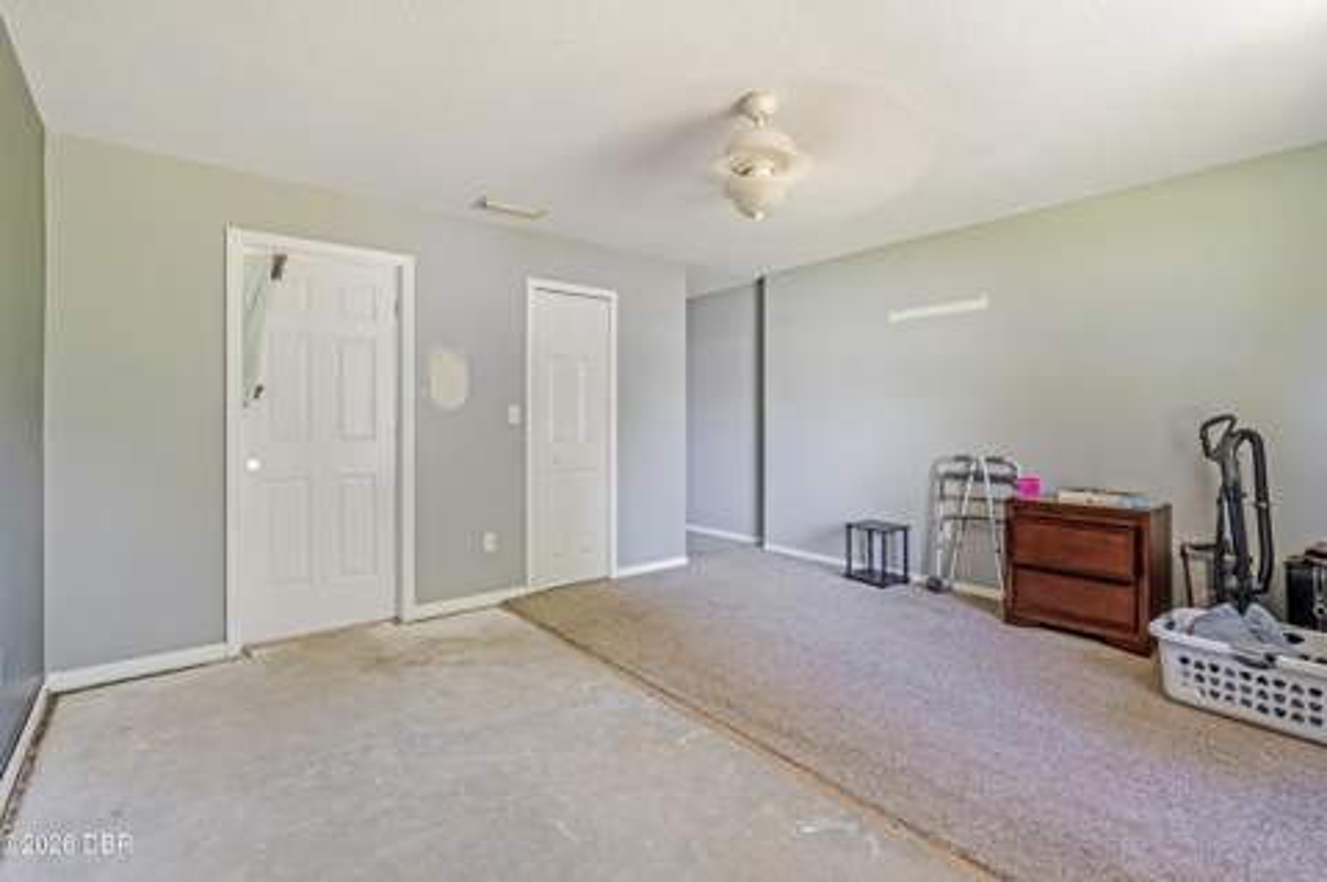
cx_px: 664
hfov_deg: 95.0
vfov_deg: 71.9
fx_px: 608
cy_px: 441
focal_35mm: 16
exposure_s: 1/50
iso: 250
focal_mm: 11
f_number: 9
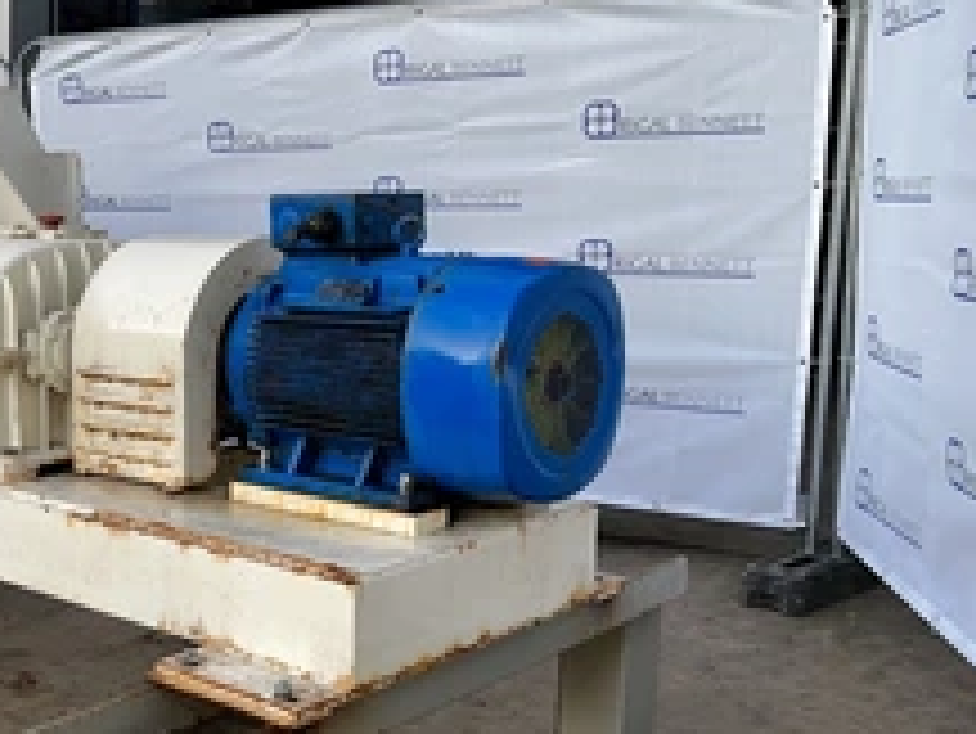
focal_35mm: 48
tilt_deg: -9.2
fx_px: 1354
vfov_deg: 30.1
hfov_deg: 37.9
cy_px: 482
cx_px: 166
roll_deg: -1.0
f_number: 1.6
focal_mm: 5.1
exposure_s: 1/27
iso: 50
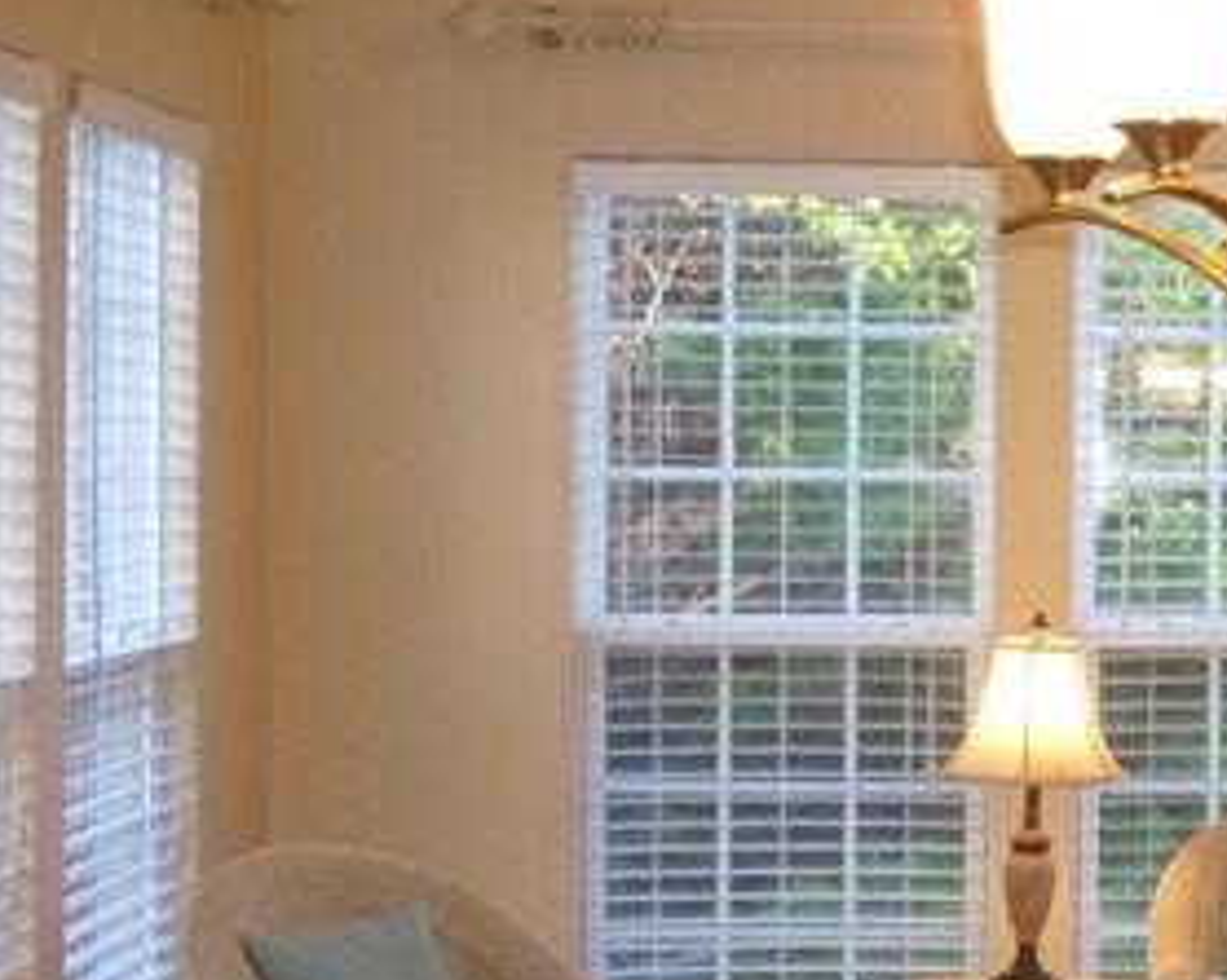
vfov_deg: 17.1
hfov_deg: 20.0
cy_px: 512
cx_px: 1474
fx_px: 3266
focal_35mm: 90
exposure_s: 1/60
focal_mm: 4.5
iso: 320
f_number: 3.1
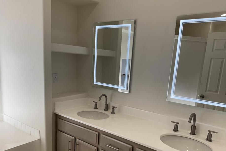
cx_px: 118
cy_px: 93
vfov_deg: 46.1
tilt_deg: -11.0
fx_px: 176
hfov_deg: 65.4
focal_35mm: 28
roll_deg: -3.5
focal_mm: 6.76
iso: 80
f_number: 1.78
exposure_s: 1/510
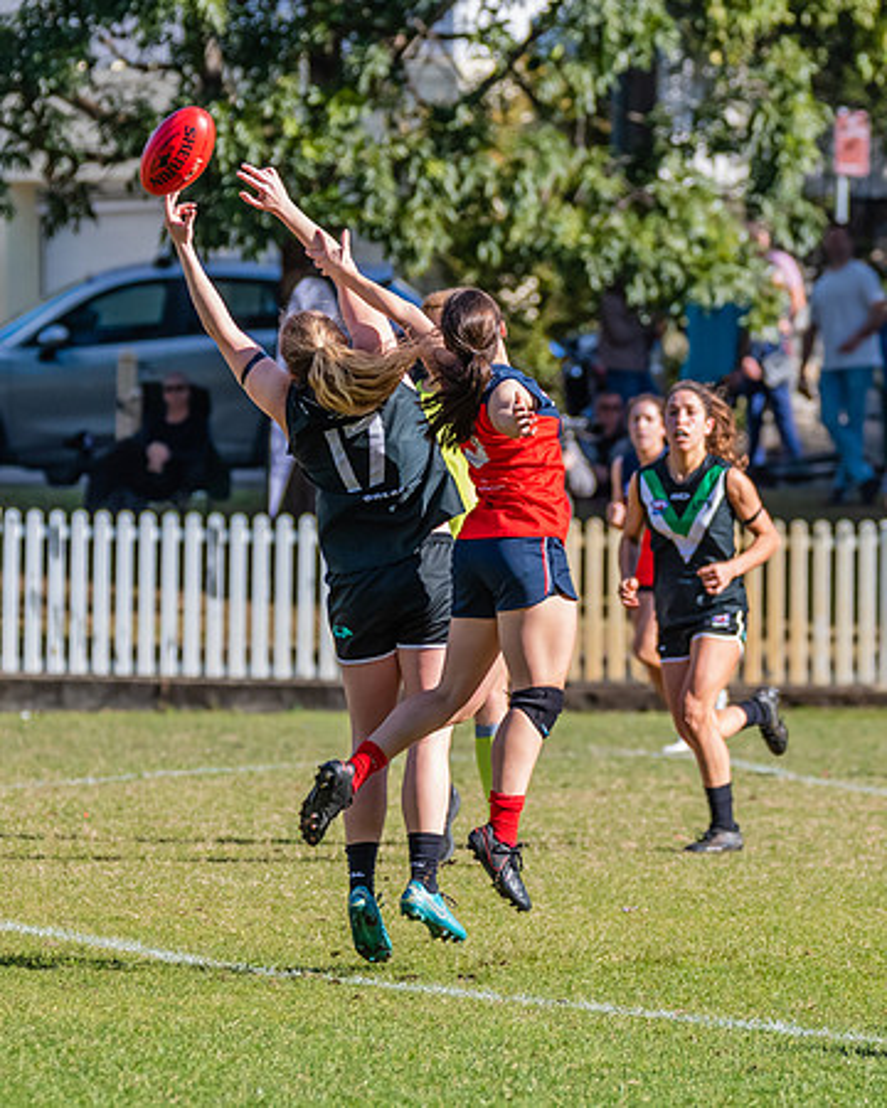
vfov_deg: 3.7
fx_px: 17323
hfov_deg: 2.9
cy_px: 550
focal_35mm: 528
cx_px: 533
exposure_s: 1/1600
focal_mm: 260
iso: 800
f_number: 7.1
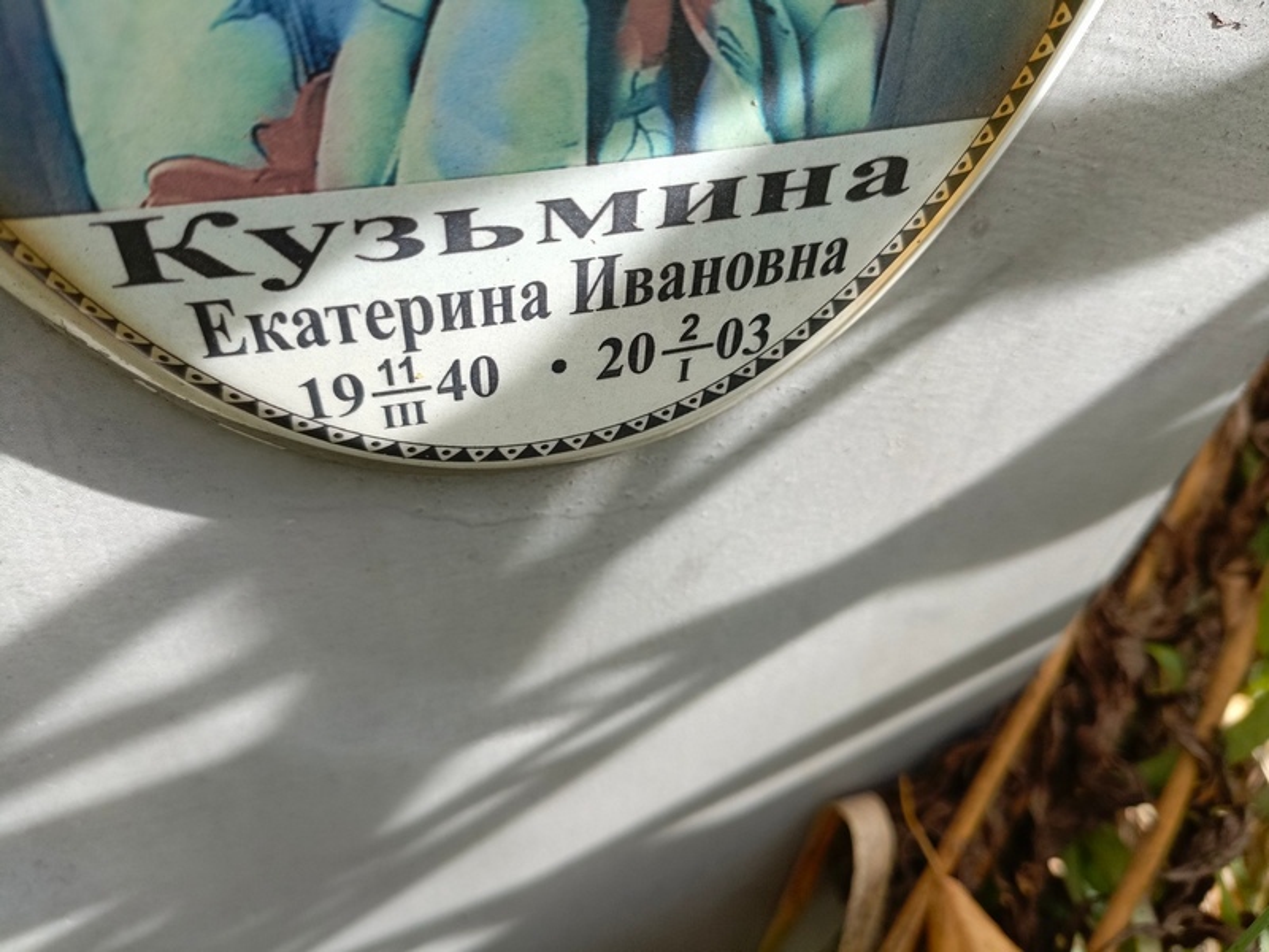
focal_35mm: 25
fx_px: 916
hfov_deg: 69.4
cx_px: 634
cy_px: 476
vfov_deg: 54.9
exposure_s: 1/275
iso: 110
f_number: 1.69
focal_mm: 4.76
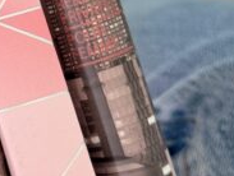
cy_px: -7
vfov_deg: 9.8
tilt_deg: -64.2
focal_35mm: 150
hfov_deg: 13.0
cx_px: -5
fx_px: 1016
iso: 200
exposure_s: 1/60
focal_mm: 6.76
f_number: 1.78
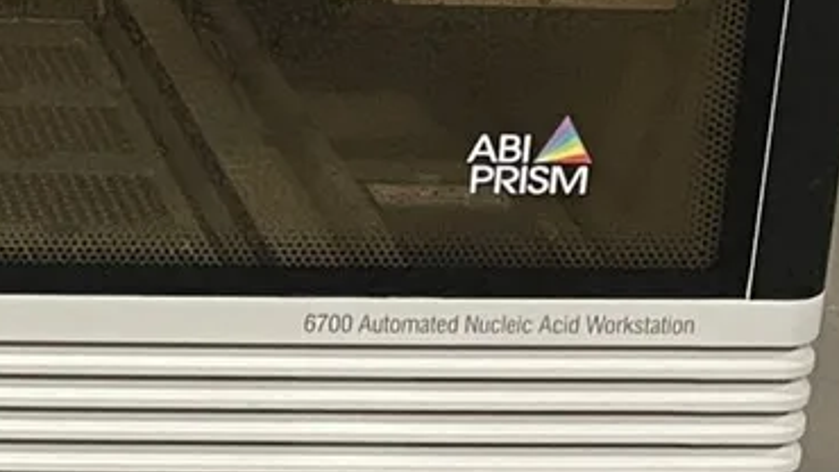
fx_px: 3403
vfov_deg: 7.8
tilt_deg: -15.7
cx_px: -583
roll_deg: -0.3
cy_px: -222
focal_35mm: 153
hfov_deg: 13.0
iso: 160
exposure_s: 1/60
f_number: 1.6
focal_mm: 4.2
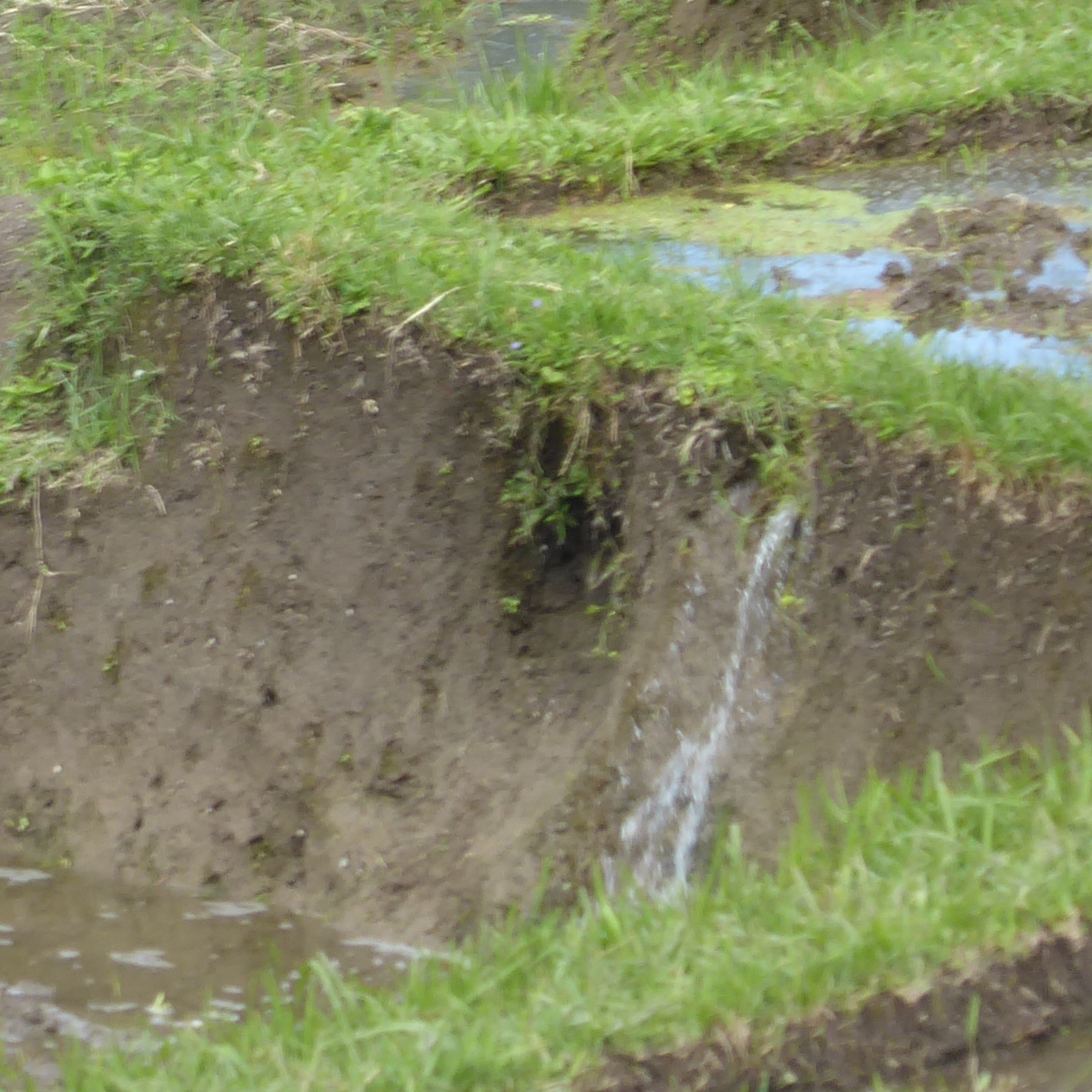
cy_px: 138
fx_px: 26482
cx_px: -520
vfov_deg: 2.4
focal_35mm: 742
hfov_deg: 2.4
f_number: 5.6
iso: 100
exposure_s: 1/80
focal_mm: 47.5
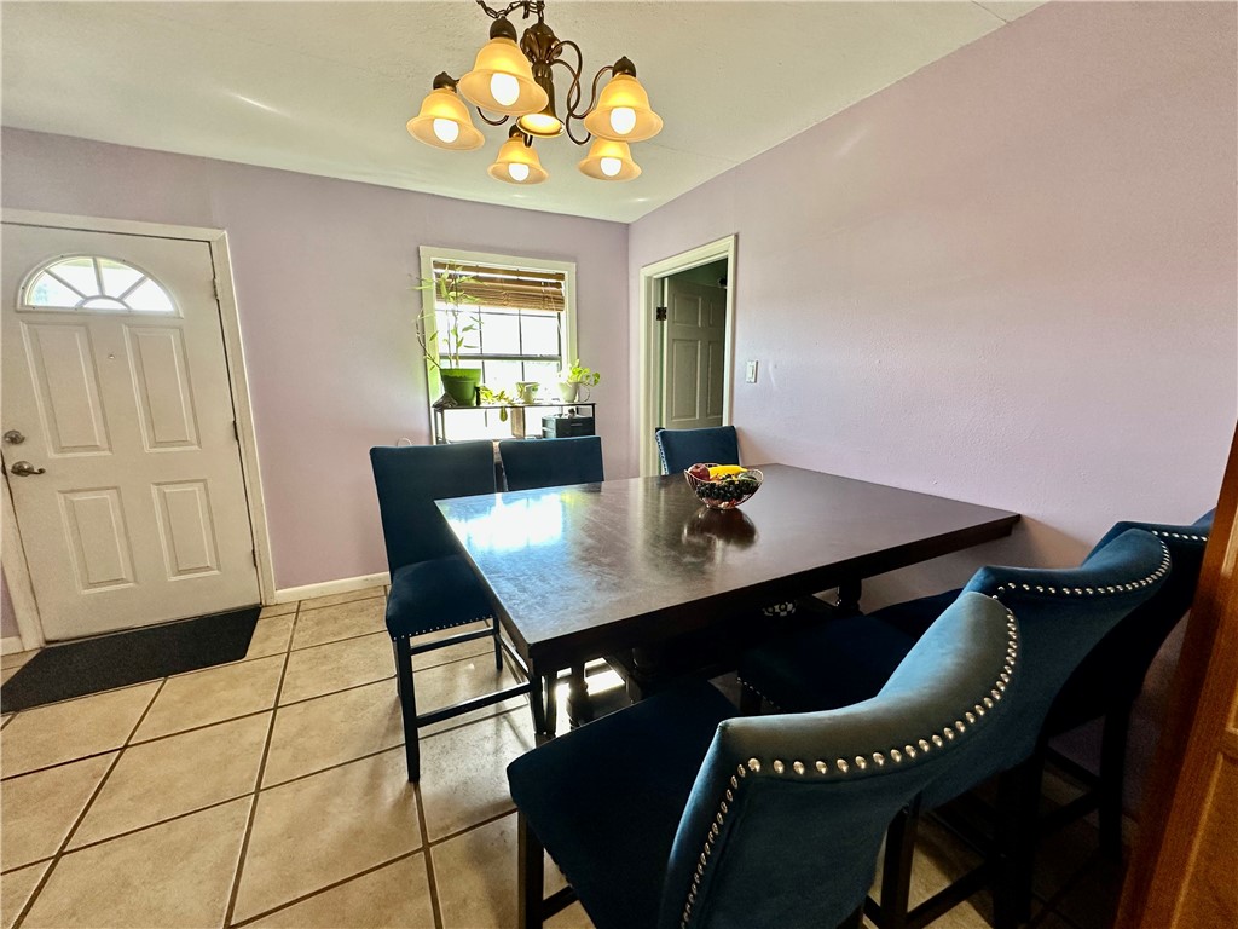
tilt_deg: -9.0
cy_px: 464
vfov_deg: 85.7
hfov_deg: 102.1
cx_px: 619
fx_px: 501
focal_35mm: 14
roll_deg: +1.5
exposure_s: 1/120
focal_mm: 2.22
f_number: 2.2
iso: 200
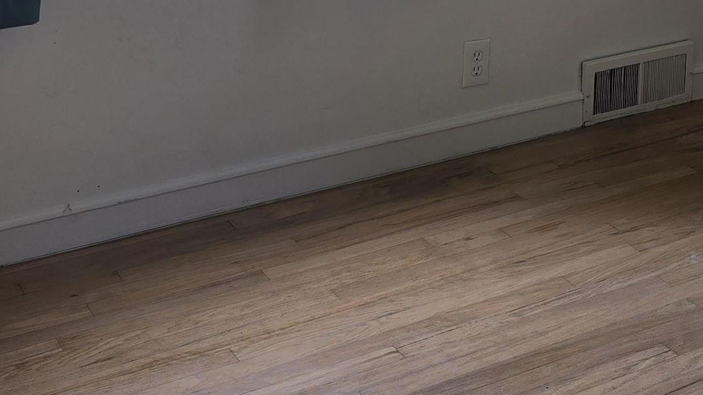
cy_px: -227
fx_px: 1342
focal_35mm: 72
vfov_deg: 15.3
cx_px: 635
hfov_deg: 28.2
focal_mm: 6.3
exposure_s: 1/120
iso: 32
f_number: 1.7
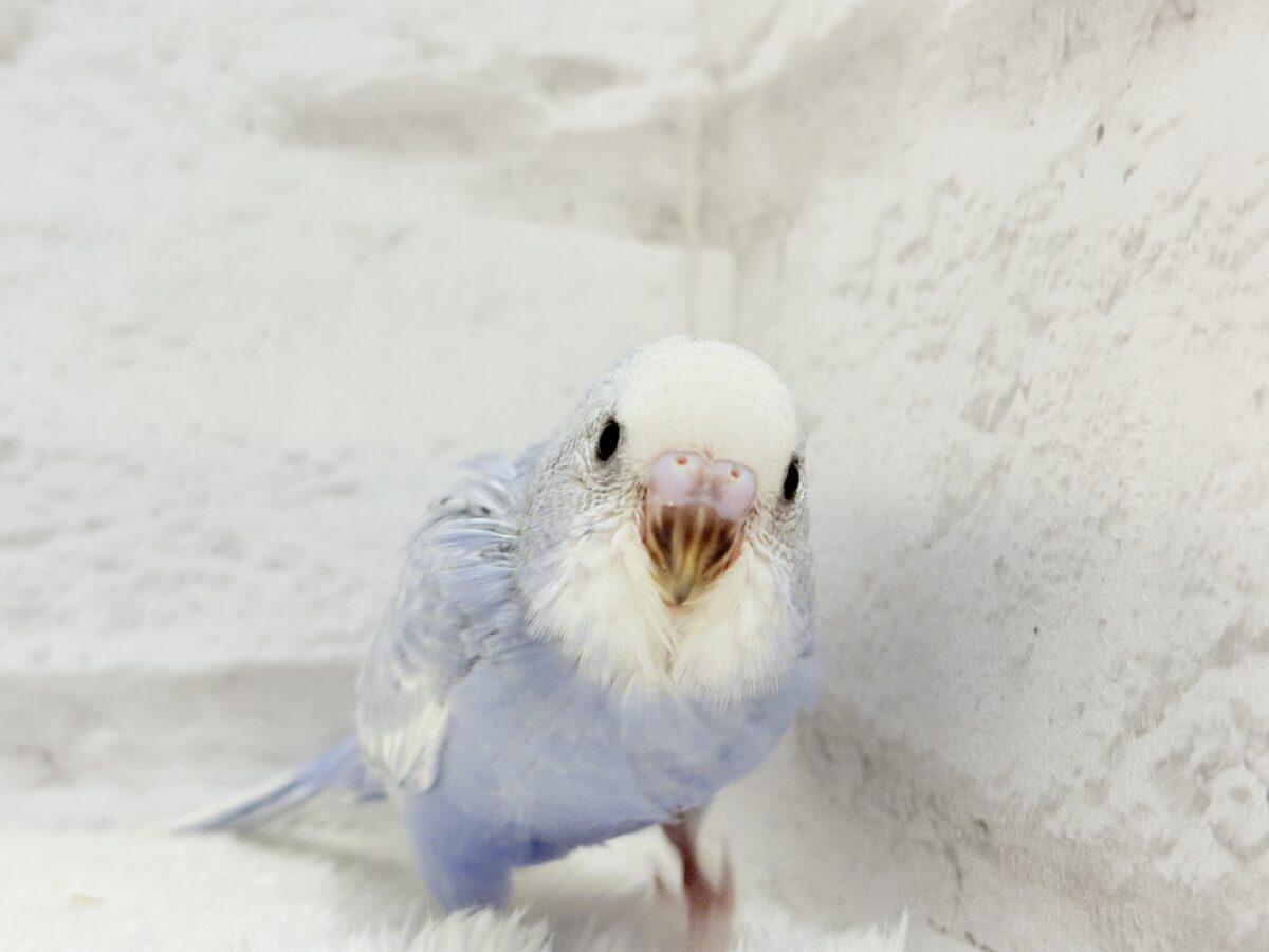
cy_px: 476
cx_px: 634
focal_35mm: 52
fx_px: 1906
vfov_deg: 28.0
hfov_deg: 36.8
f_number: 1.6
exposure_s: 1/100
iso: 100
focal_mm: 5.96
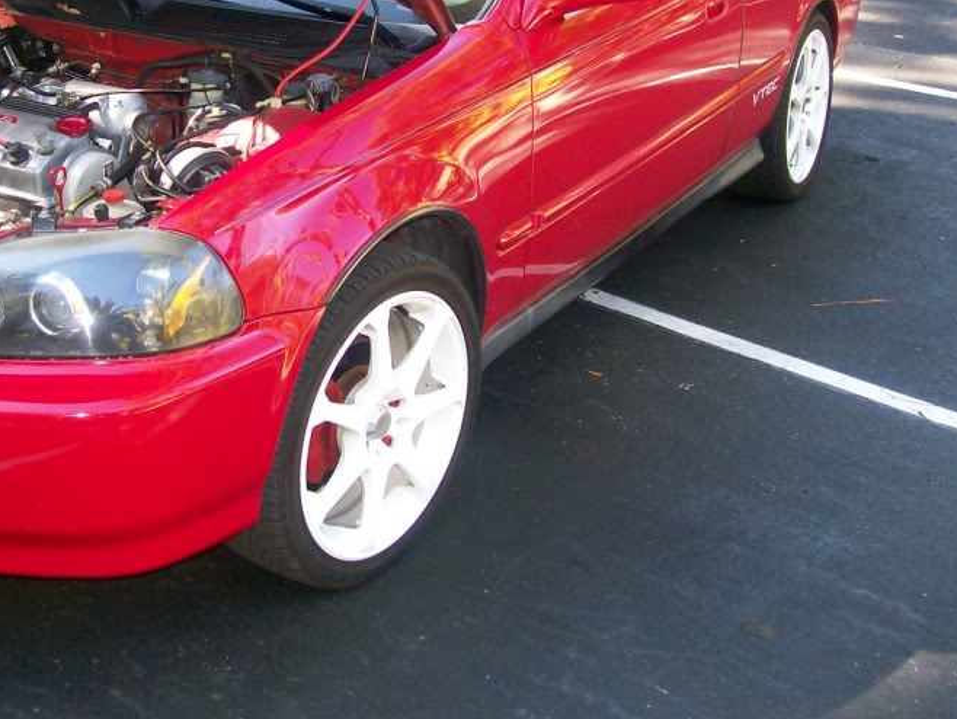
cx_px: 298
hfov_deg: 33.9
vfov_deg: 25.9
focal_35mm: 56
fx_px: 1549
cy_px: 208
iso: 80
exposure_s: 1/64
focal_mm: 6
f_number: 2.7
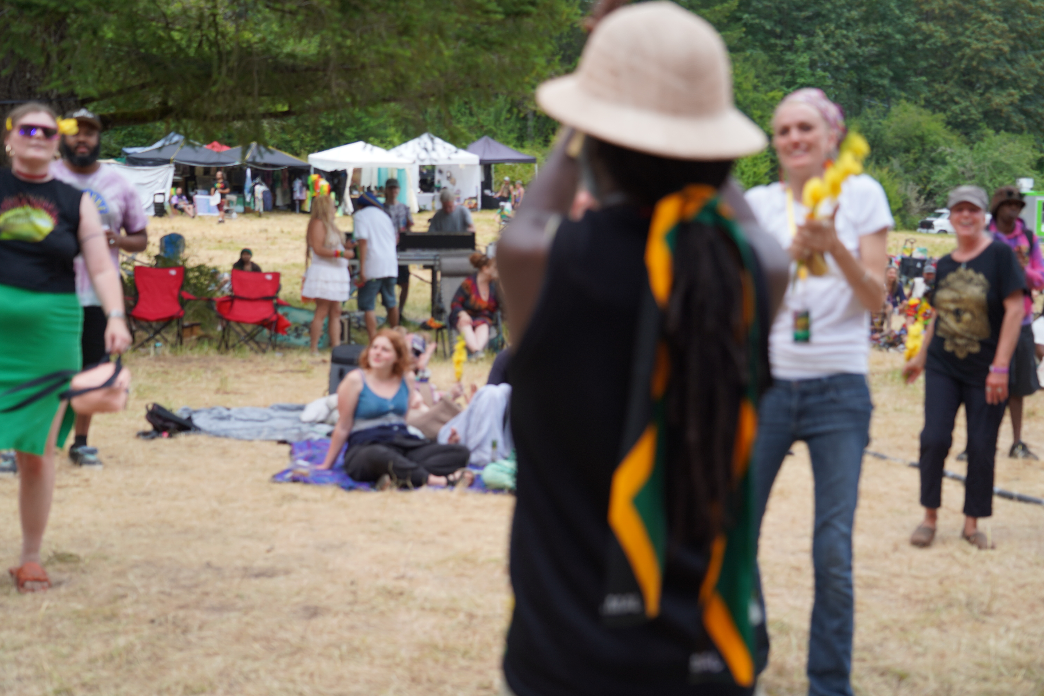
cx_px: 522
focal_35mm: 47
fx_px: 1363
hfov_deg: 41.9
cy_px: 348
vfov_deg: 28.6
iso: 160
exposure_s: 1/160
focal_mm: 47
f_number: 4
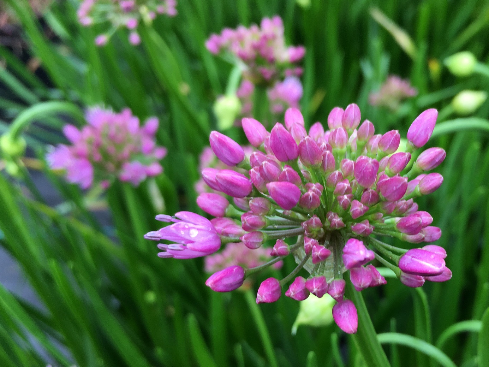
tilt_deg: -43.3
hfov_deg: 48.3
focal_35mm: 38
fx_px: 537
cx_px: 317
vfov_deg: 37.5
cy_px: 228
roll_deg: +0.6
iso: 25
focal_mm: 4.15
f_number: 2.2
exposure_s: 1/100
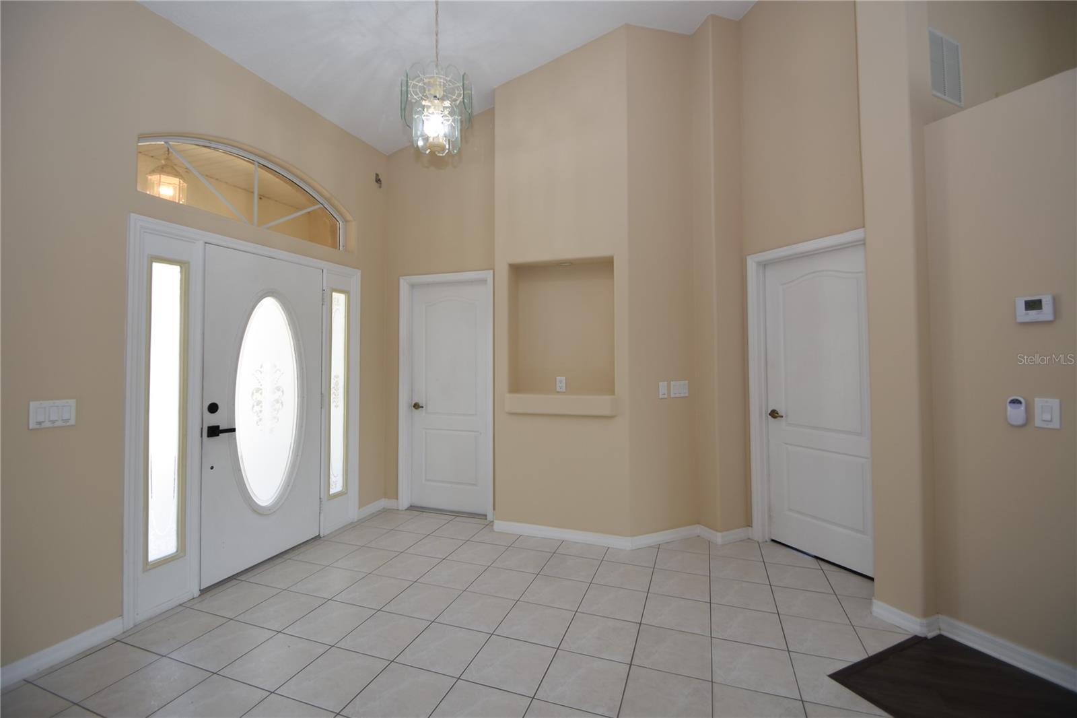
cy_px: 359
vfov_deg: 77.3
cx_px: 538
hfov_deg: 100.4
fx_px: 449
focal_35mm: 15
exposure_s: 1/60
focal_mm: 10
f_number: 4
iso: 100
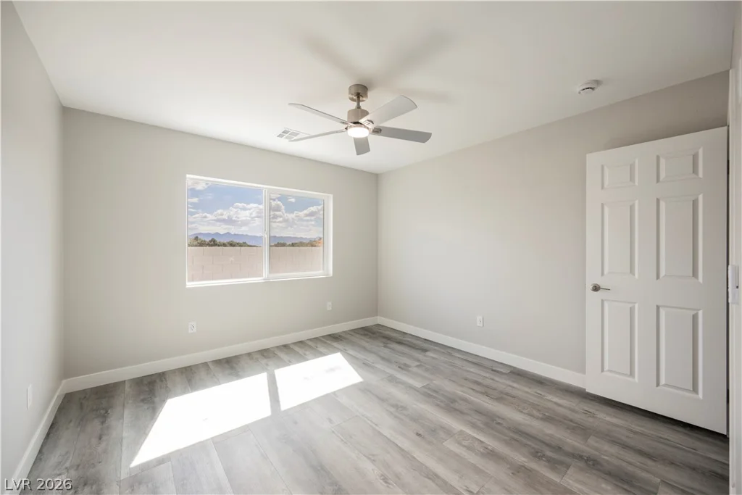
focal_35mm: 14
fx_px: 289
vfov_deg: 81.2
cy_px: 248
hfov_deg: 104.2
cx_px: 371
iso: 400
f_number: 5.6
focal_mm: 14
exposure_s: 1/2000
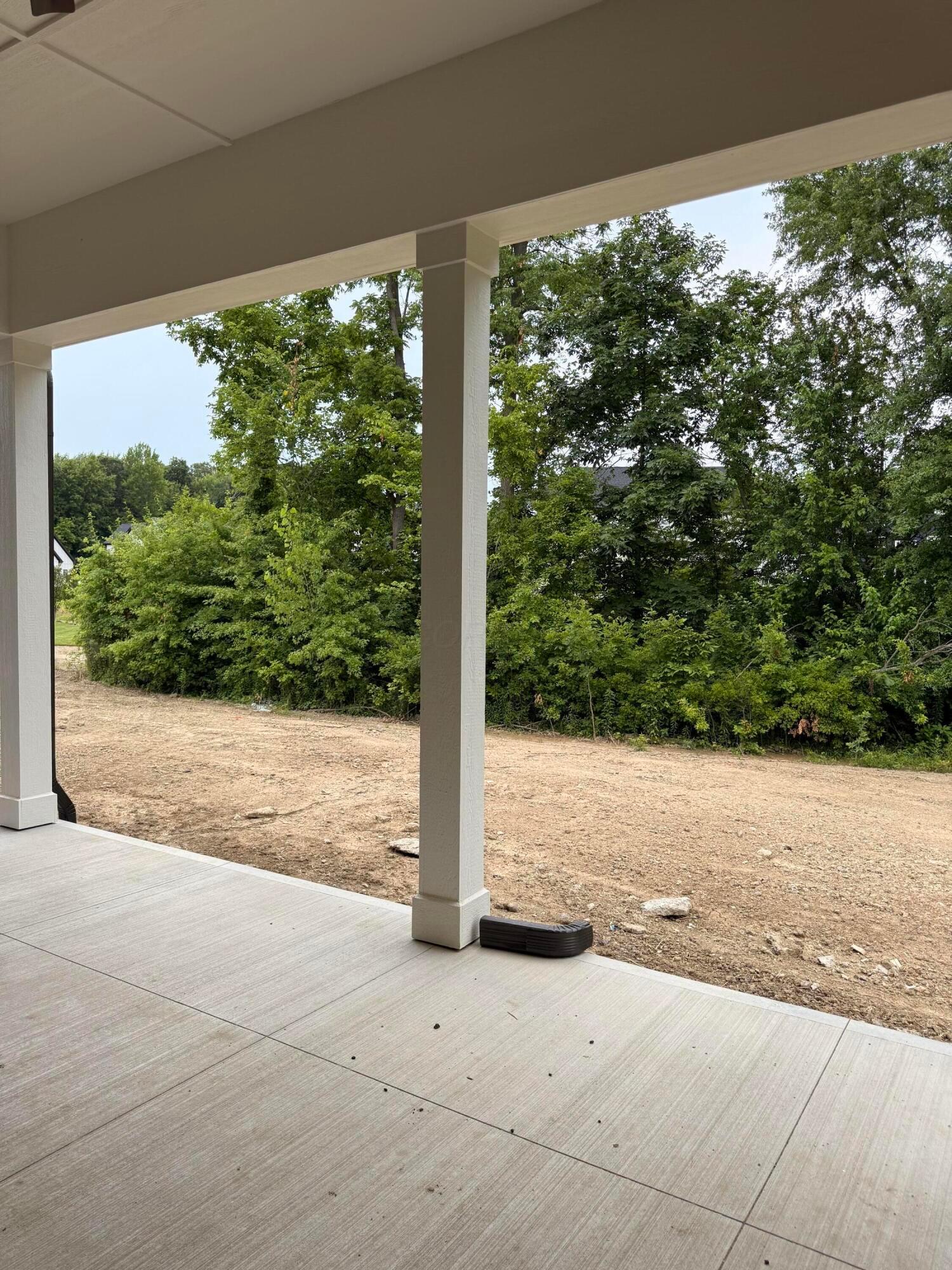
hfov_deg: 56.8
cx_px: 476
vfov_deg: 71.6
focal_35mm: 24
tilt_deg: -2.8
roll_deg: -0.8
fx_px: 880
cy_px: 635
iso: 100
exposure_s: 1/1522
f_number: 1.78
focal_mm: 6.76
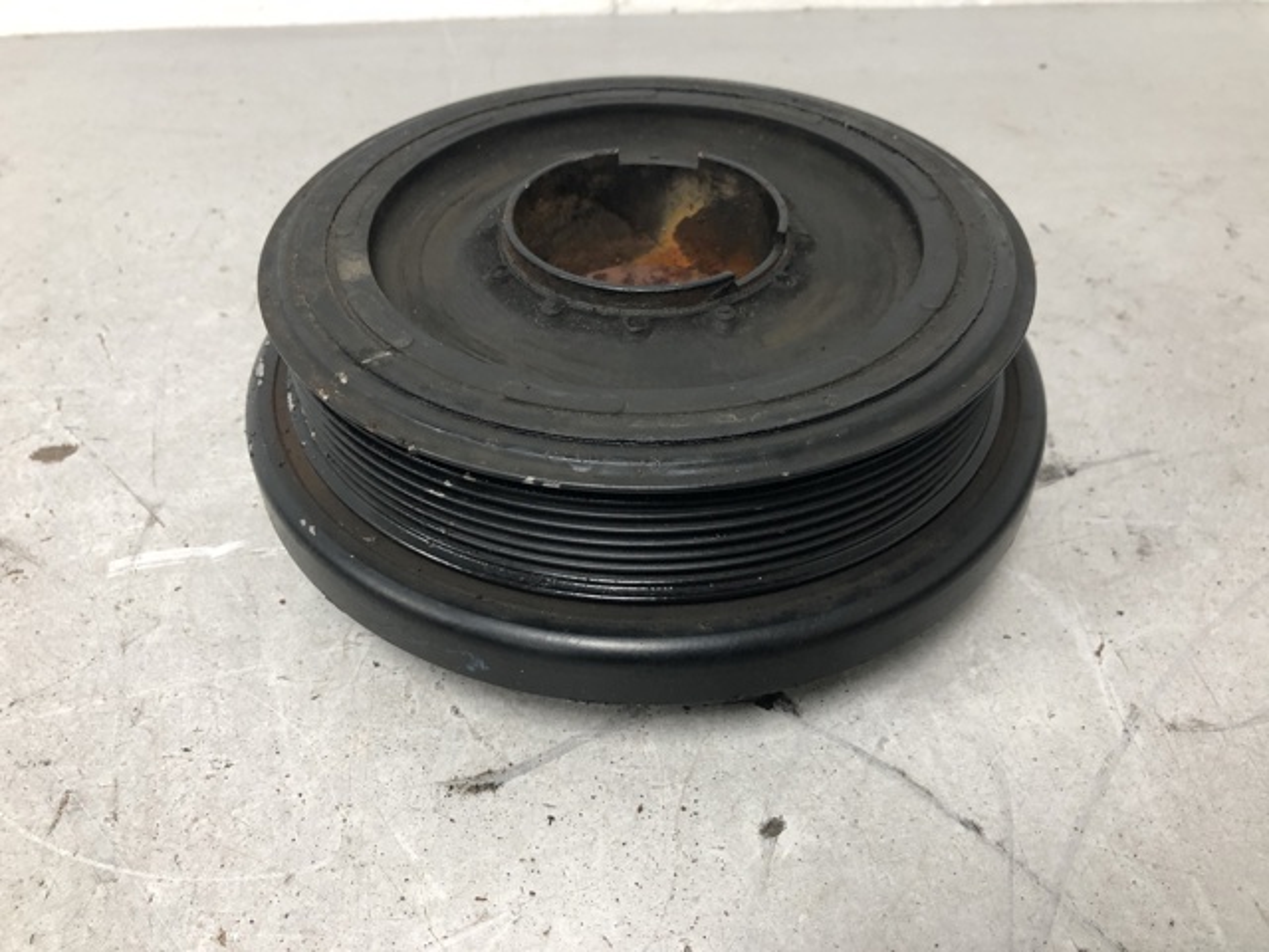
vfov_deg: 49.7
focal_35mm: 28
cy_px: 476
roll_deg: +3.1
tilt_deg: -44.1
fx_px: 1026
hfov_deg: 63.4
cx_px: 634
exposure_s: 1/17
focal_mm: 4
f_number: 1.8
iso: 40
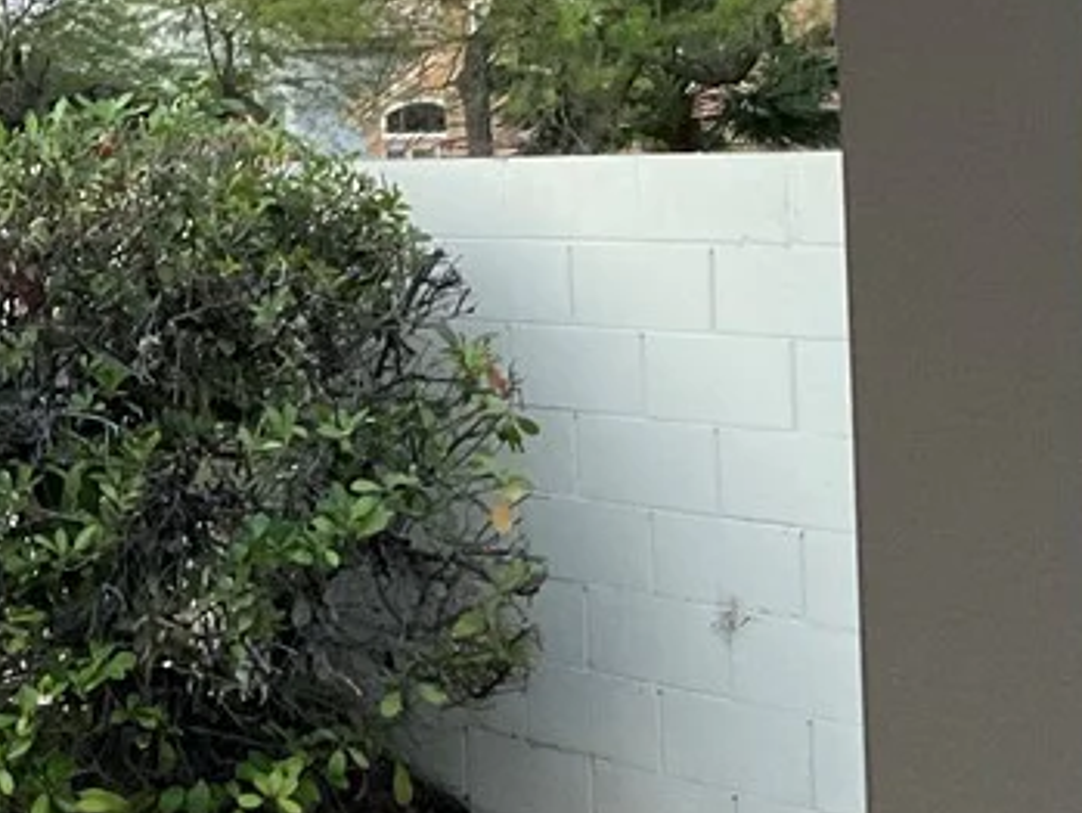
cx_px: -434
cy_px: 106
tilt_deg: +0.5
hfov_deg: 20.4
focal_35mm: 85
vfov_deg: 17.2
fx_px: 2658
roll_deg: +1.0
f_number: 1.8
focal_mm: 3
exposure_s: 1/30
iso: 320
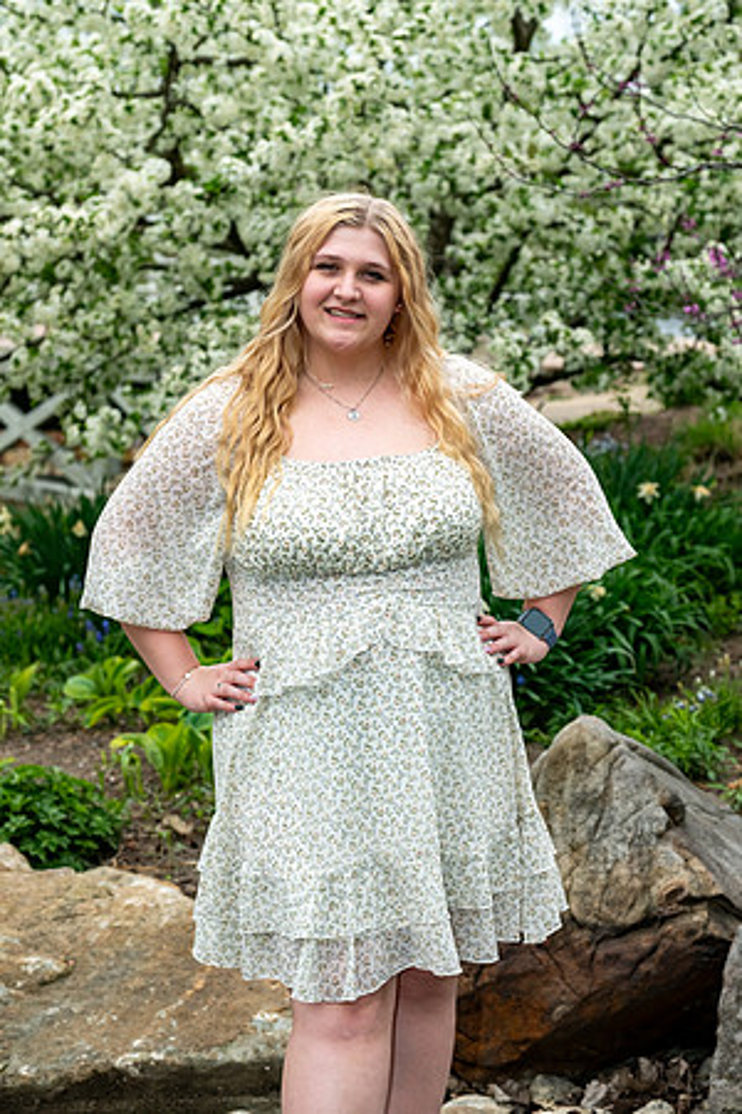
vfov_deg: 18.3
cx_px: 371
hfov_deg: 12.2
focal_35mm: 112
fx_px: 3462
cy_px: 557
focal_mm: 74.4
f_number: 5.6
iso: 250
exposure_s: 1/250
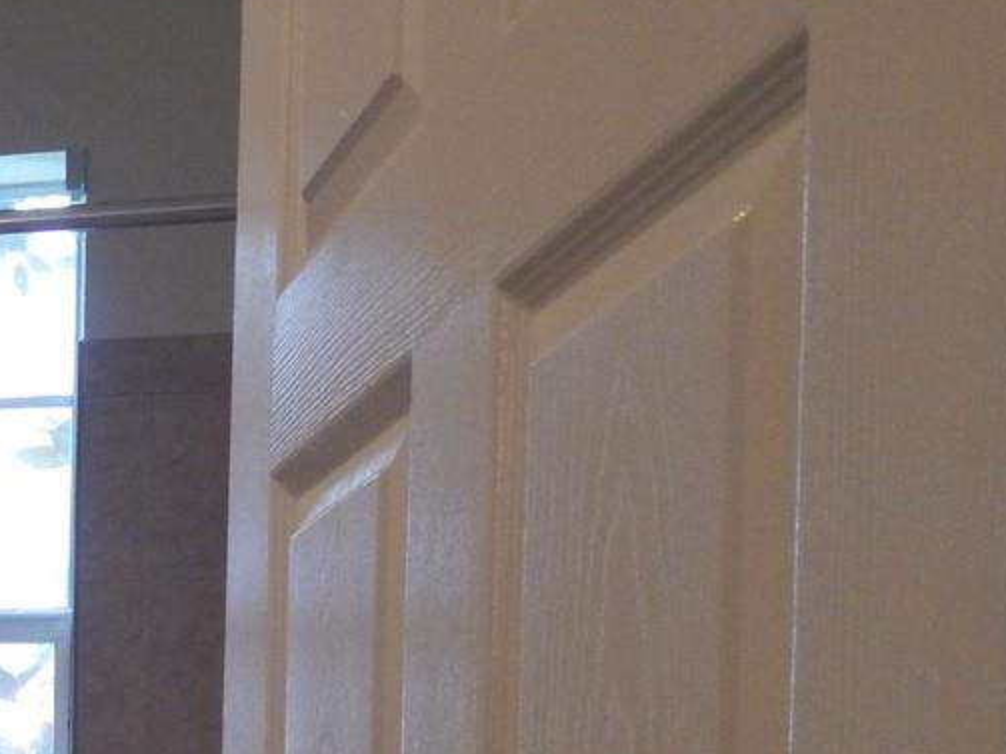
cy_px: 1016
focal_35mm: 70
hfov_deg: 23.9
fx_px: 2034
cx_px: -356
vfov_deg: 19.2
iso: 200
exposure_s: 1/25
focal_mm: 4
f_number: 3
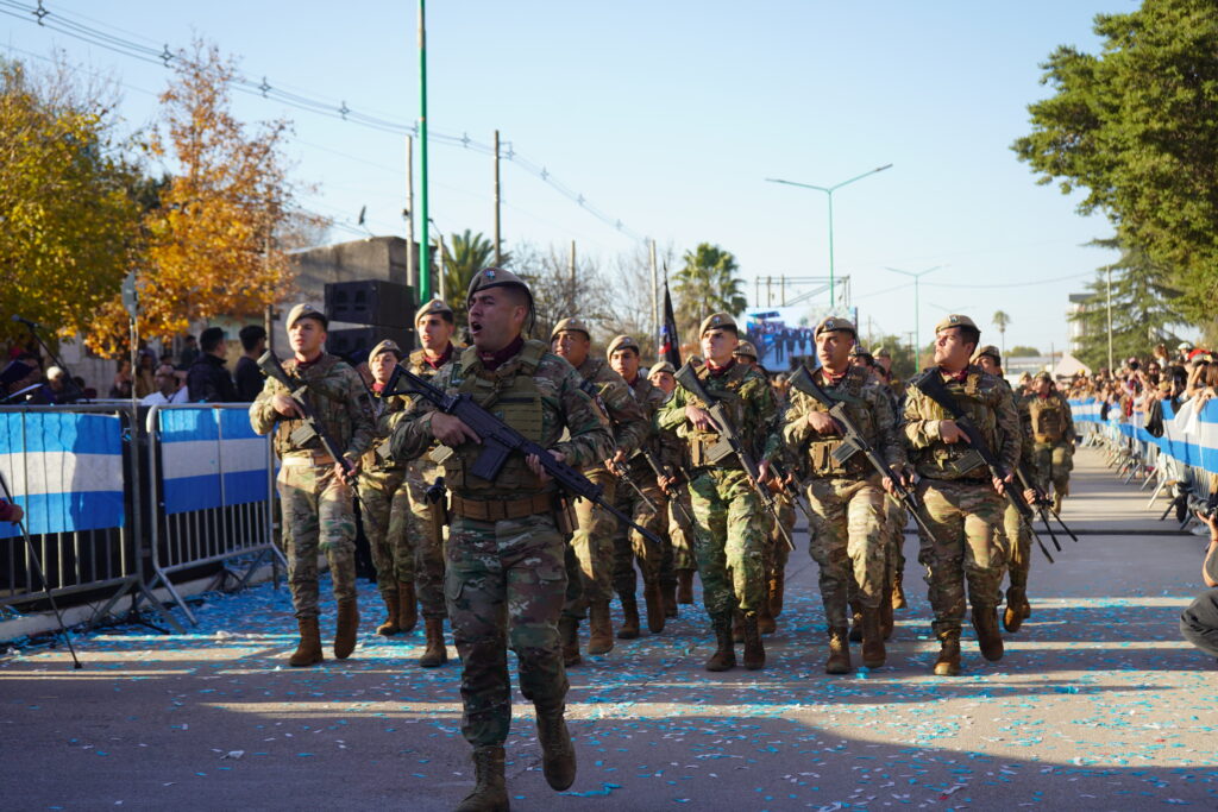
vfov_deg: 24.2
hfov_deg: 35.6
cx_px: 609
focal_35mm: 56
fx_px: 1895
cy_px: 406
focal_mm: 56
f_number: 5.6
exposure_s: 1/200
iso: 100
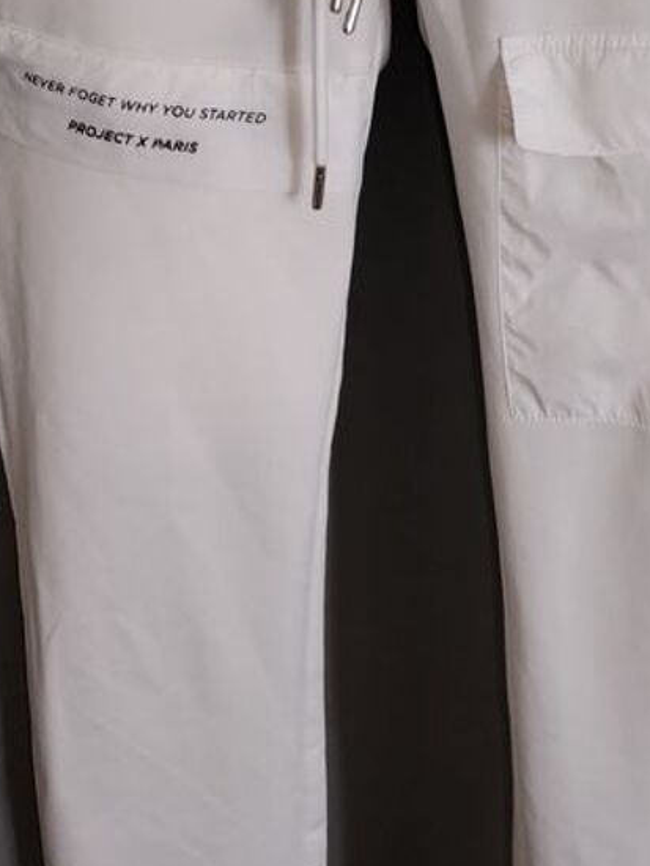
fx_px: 1576
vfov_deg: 30.3
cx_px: 348
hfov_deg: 23.3
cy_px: 234
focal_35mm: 63
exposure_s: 1/33.3
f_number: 1.8
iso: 781
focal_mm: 4.75
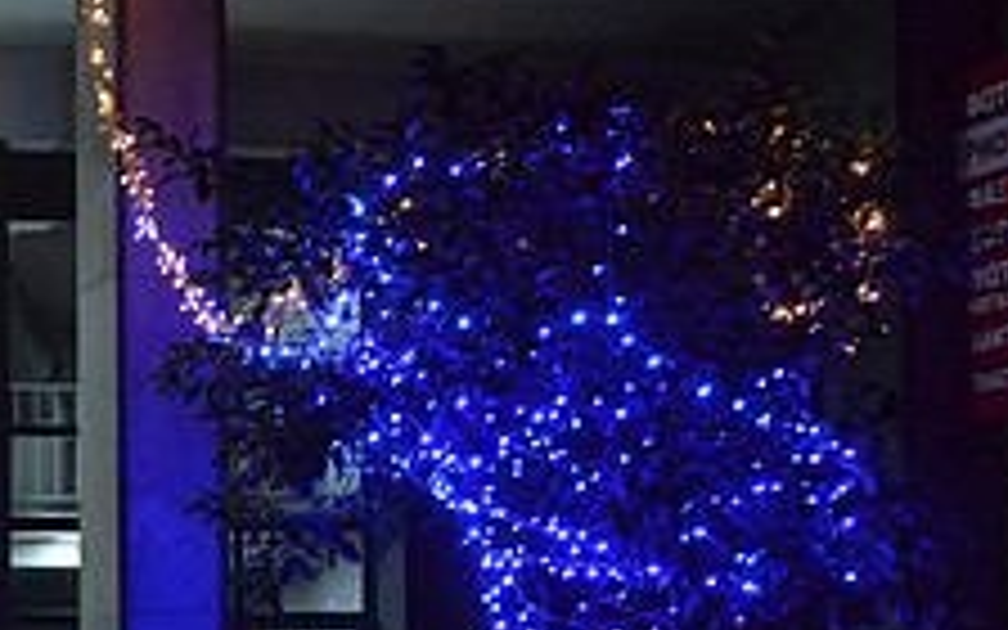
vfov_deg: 14.9
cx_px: -212
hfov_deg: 22.0
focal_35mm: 87
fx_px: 2390
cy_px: 556
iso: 3200
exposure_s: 1/60
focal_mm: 22
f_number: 3.8
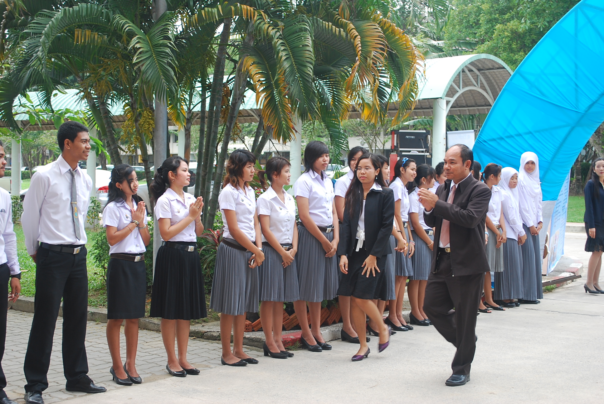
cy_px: 202
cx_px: 302
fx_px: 882
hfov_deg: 37.8
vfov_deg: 25.8
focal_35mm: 52
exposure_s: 1/100
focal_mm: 35
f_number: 5.3
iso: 200
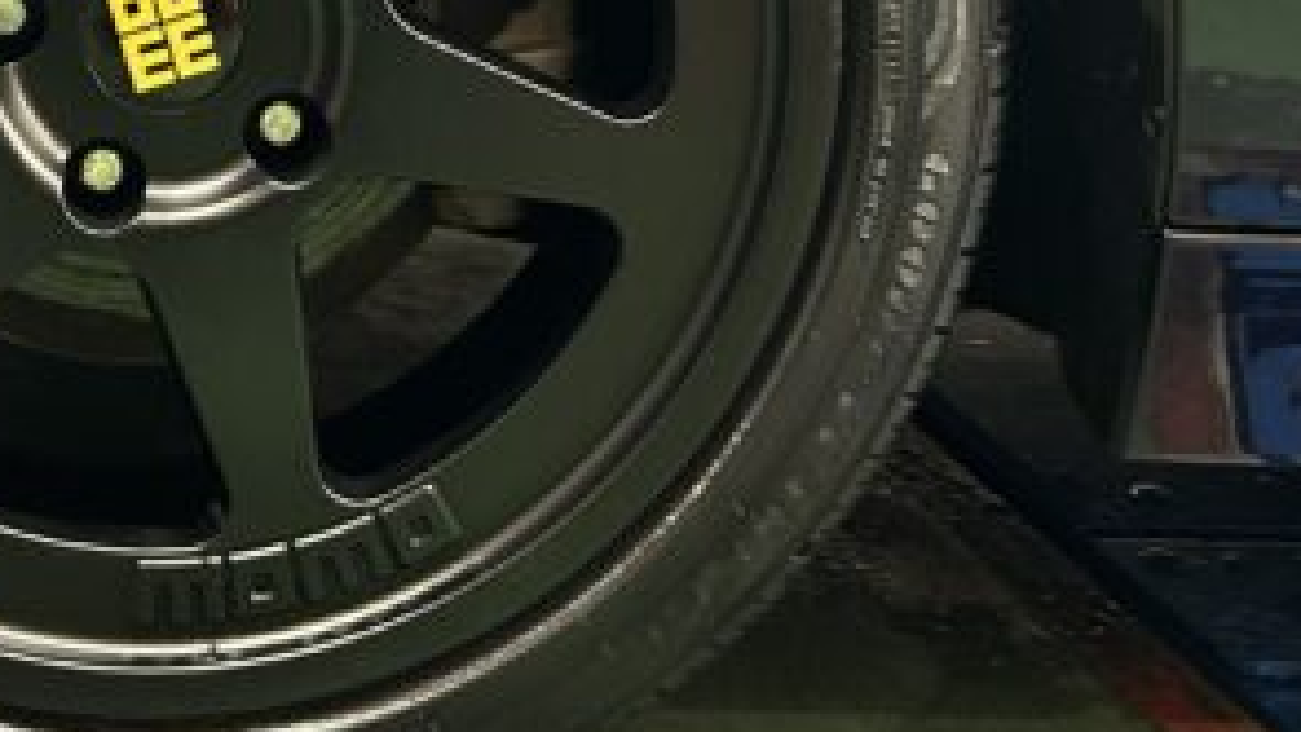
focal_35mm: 71
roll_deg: -2.9
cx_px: 159
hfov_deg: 28.7
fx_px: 2450
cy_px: -262
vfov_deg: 16.0
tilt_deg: -3.3
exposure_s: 1/25
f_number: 1.5
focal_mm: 5.7
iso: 640
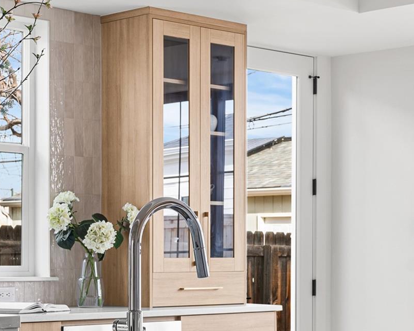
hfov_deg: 19.8
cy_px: 251
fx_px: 1189
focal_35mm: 97
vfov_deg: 15.8
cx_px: 199
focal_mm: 35
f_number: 8
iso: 100
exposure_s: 1/4
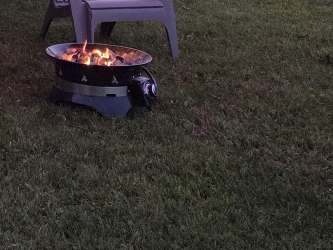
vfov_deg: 13.4
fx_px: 991
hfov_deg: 17.0
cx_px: -184
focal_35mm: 103
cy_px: -150
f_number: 1.8
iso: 1250
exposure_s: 1/120
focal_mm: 5.4
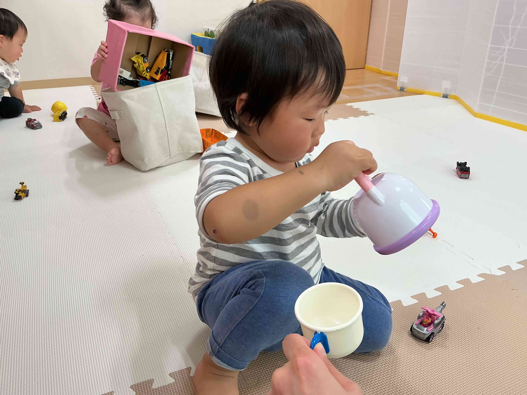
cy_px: 198
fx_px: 442
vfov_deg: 48.2
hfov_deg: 61.7
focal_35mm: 29
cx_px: 264
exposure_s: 1/120
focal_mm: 3
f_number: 1.8
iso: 64
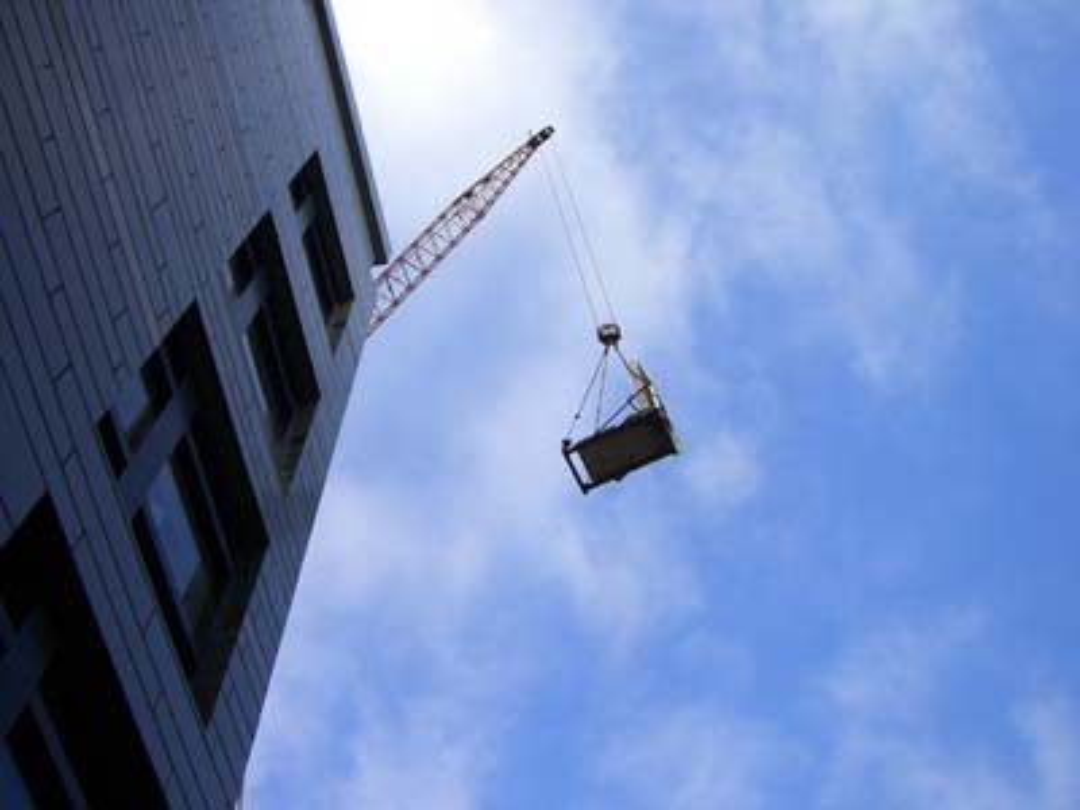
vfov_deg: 37.7
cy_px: 405
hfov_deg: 49.0
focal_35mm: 38
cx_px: 540
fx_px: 1186
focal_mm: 6.2
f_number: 4.3
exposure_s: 1/640
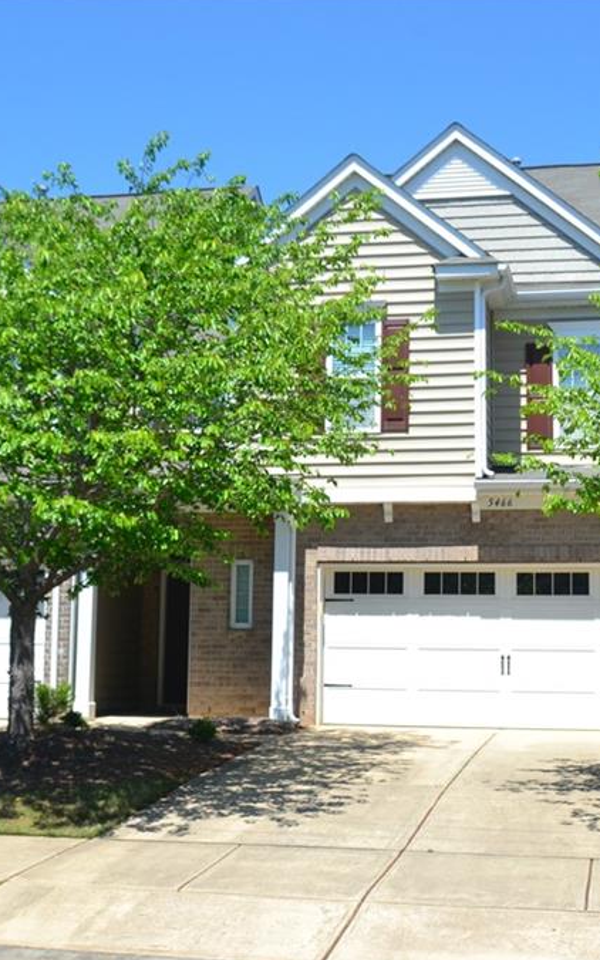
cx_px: 371
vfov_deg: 39.6
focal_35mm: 51
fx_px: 1334
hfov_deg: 25.3
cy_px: 479
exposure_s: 1/320
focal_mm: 22
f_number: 10
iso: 400
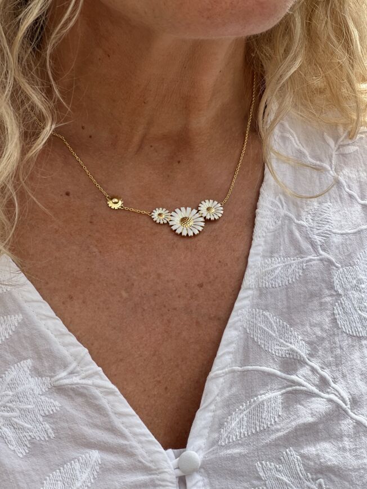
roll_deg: +0.2
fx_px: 1088
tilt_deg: -17.8
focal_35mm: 77
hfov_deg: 19.1
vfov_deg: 25.3
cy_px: 244
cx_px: 184
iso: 32
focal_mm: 9
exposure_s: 1/378
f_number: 2.8
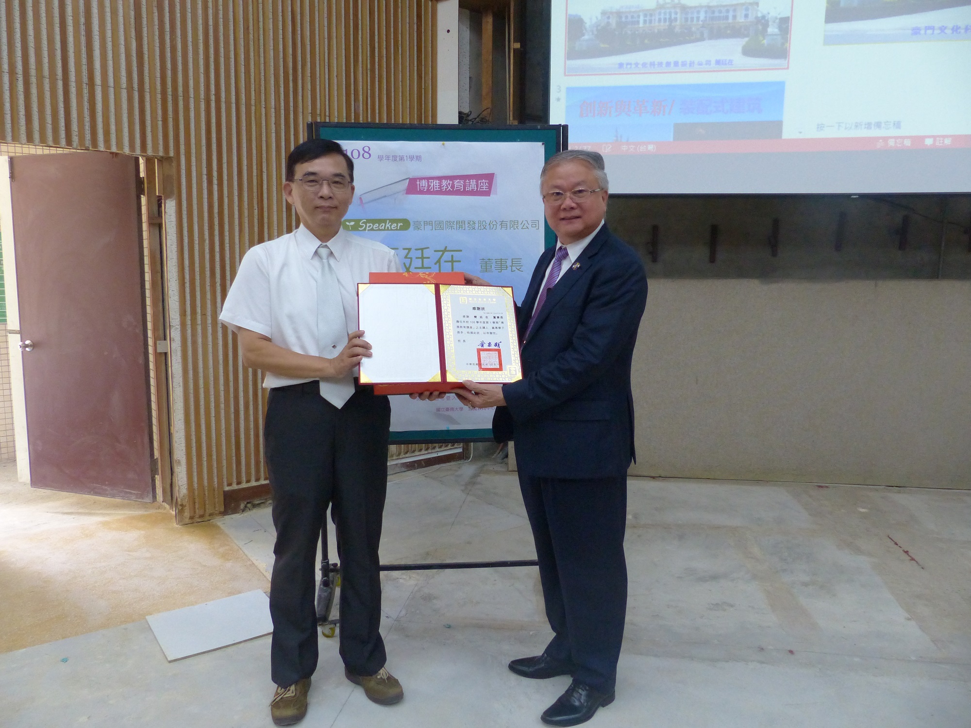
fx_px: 701
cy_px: 364
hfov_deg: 69.4
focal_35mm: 25
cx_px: 486
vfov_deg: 54.9
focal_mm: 4.5
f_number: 2.8
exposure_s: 1/60
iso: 400
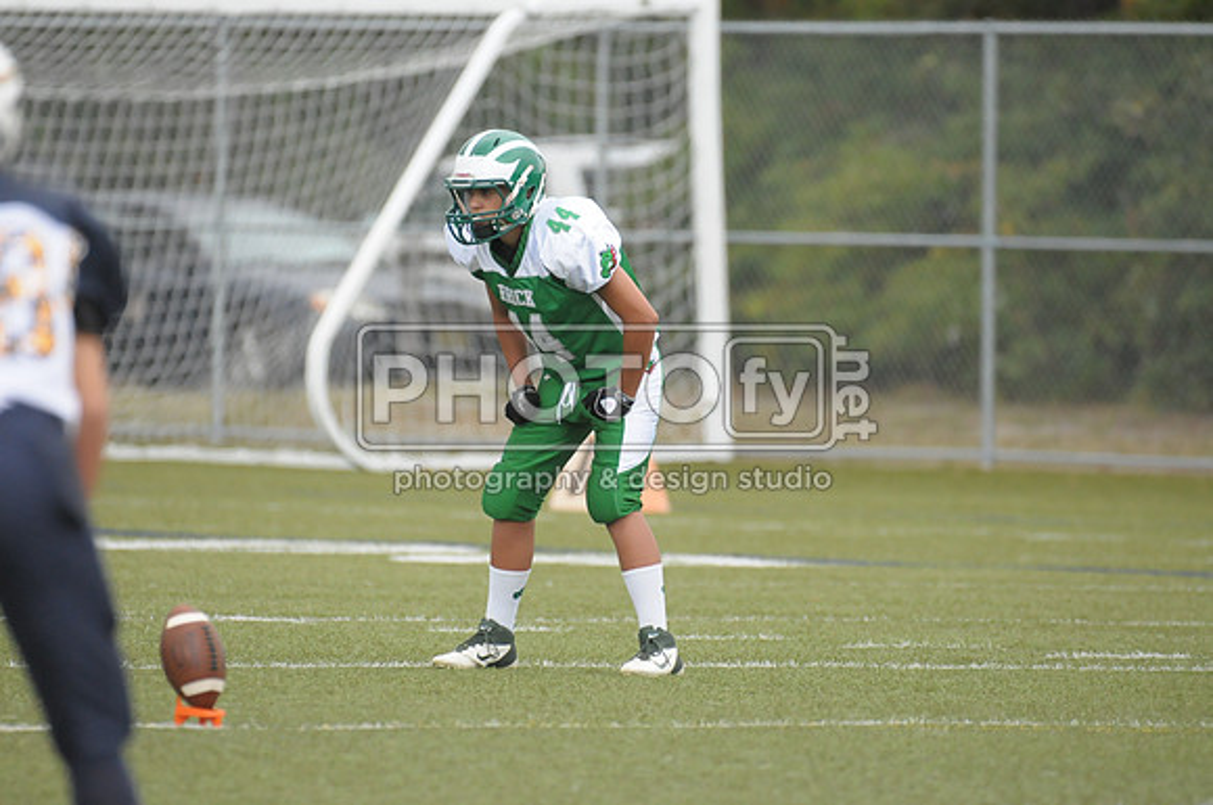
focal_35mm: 510
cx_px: 606
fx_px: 17160
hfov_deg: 4.0
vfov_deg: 2.7
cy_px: 402
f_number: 4
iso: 1600
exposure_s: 1/3200
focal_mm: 340
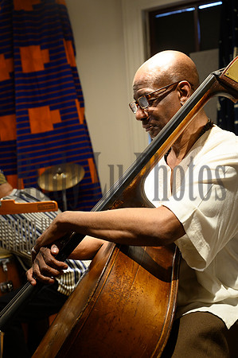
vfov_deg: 35.1
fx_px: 567
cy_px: 179
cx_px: 119
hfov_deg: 23.7
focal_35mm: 57
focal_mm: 57
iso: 1600
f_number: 5
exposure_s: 1/100
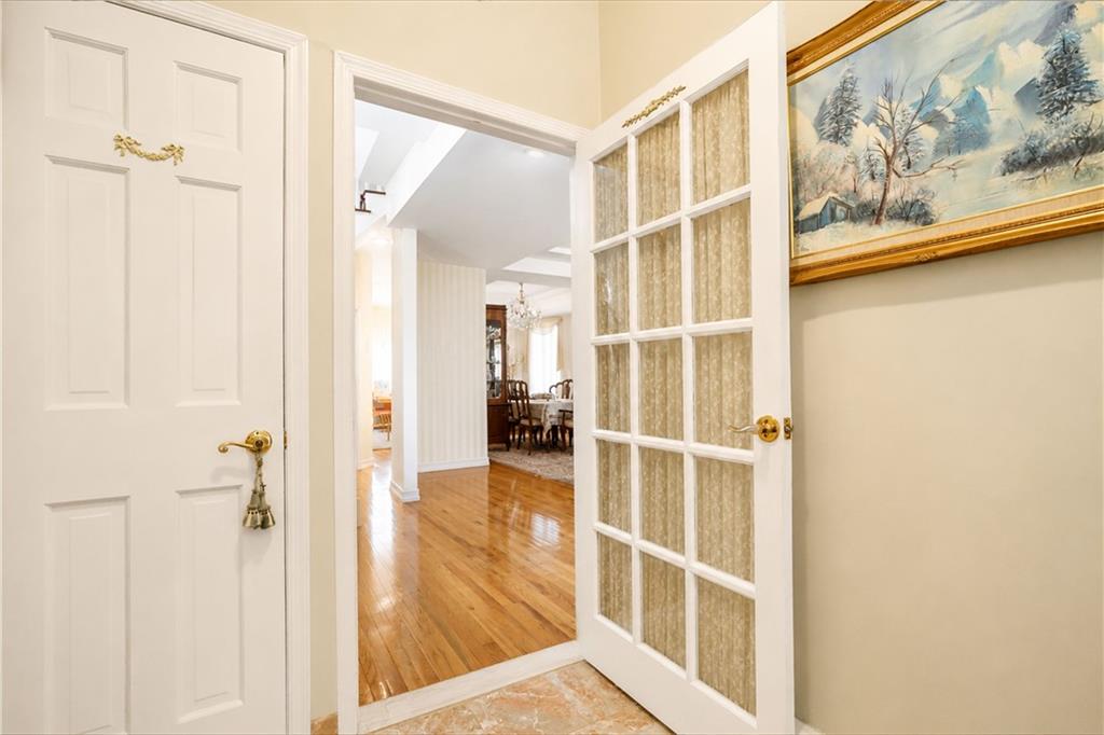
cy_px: 368
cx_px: 552
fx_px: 490
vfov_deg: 73.7
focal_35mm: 16
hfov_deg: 96.8
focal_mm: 16
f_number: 4
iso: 2500
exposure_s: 1/160
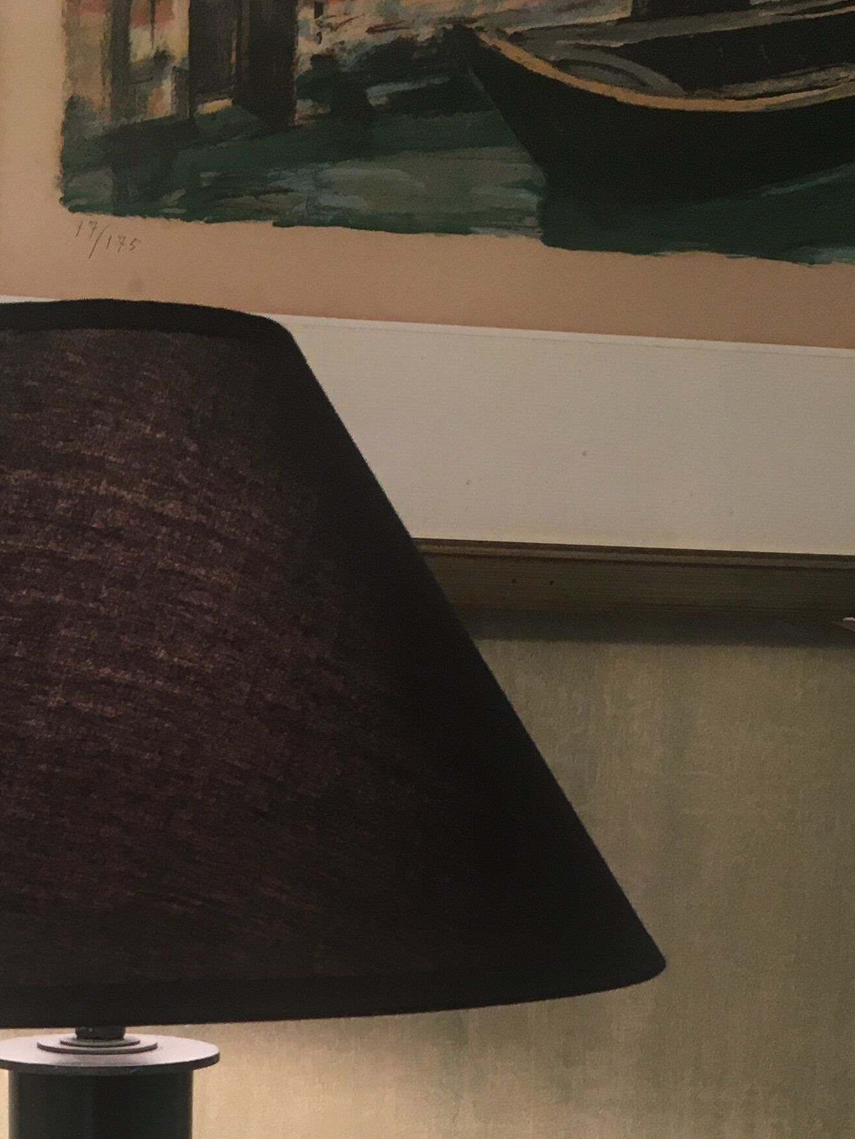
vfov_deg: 26.8
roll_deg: -0.1
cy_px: 1230
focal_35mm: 67
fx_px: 2206
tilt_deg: -12.7
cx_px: 145
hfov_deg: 21.6
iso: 80
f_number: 2.2
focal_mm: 4.15
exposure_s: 1/33
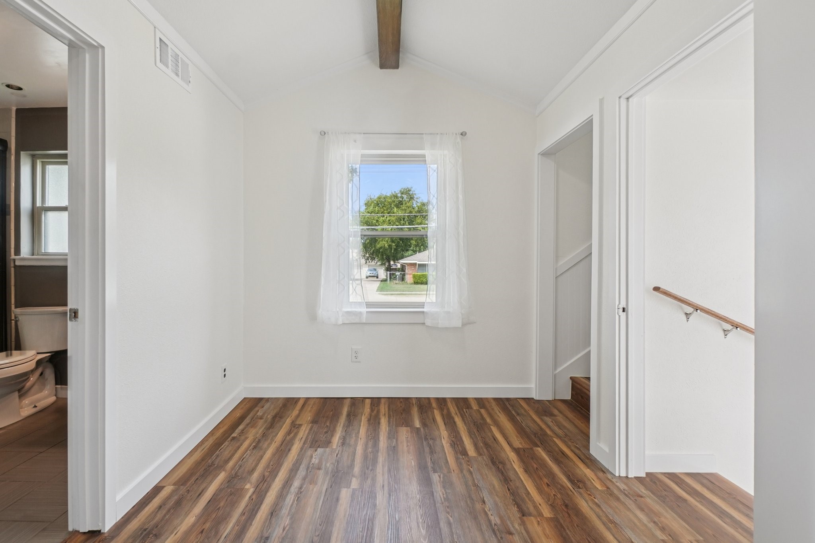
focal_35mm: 15
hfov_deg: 100.4
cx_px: 408
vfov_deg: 77.3
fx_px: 340
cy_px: 272
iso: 400
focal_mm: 10
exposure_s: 1/100
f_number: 8
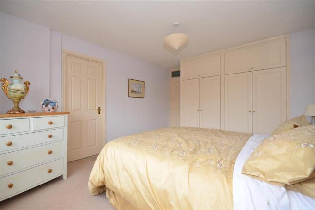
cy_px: 105
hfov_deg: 100.4
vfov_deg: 77.3
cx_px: 158
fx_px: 131
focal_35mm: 15
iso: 400
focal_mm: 10
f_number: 8
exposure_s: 1/25
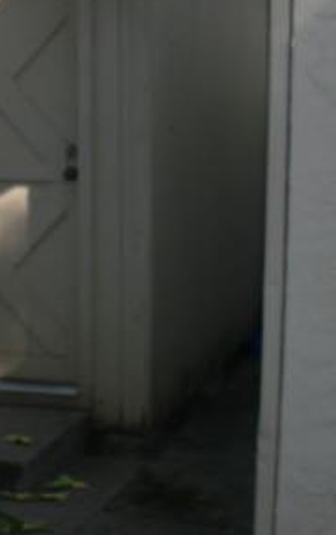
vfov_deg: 24.2
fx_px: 1242
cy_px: 166
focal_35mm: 85
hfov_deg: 15.4
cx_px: 114
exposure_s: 1/100
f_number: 2.8
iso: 64
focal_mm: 6.3
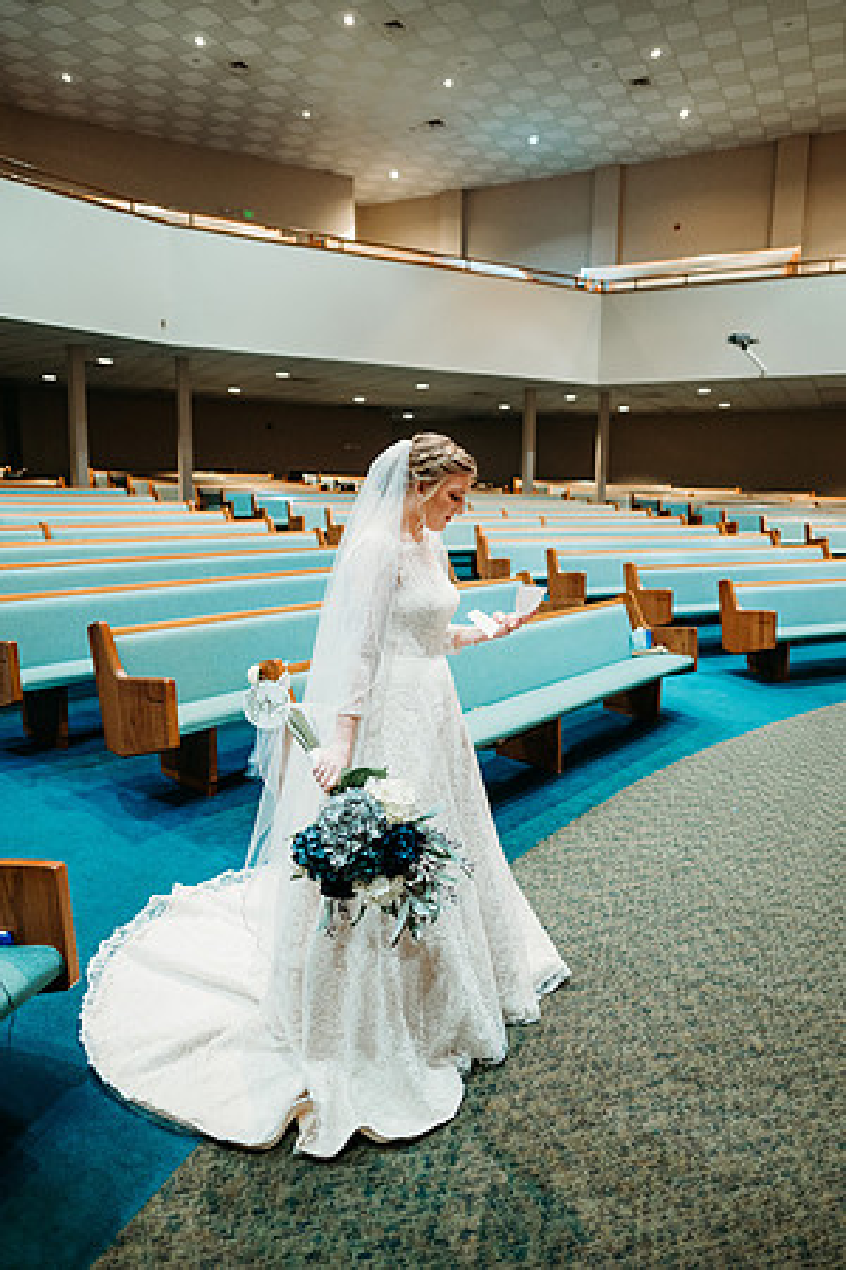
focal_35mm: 24
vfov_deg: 73.7
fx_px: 846
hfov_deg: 53.1
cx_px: 423
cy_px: 635
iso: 2000
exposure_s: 1/100
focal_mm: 24
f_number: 1.8
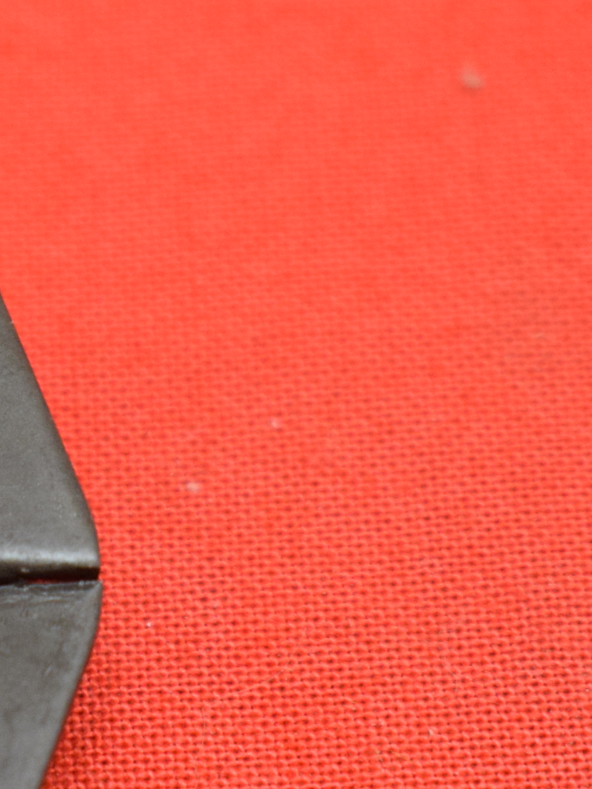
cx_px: -234
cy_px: 685
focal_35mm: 218
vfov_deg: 9.0
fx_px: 4971
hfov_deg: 6.7
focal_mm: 48
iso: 1250
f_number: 5.3
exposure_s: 1/60
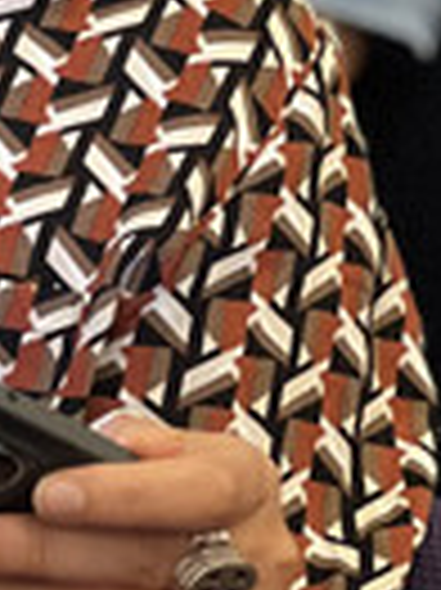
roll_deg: -1.6
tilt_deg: -10.8
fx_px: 6397
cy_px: 95
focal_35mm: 376
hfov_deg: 3.9
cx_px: -364
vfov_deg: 5.3
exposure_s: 1/14
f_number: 2.8
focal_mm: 9
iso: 400
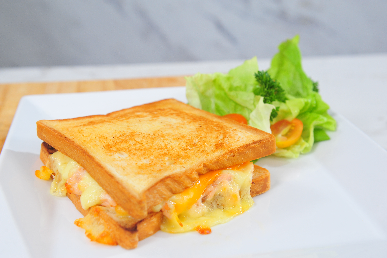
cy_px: 129
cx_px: 194
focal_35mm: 48
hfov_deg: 41.1
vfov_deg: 28.0
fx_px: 516
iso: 800
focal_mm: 48
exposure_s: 1/80
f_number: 6.3
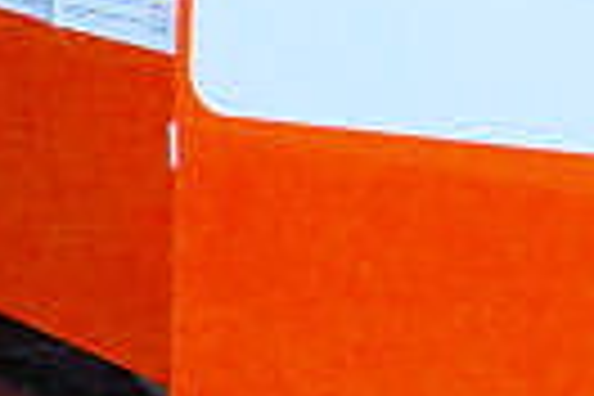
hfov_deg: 9.8
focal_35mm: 188
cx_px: -770
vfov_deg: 6.9
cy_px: -520
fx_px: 3102
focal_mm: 18
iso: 400
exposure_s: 1/60
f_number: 4
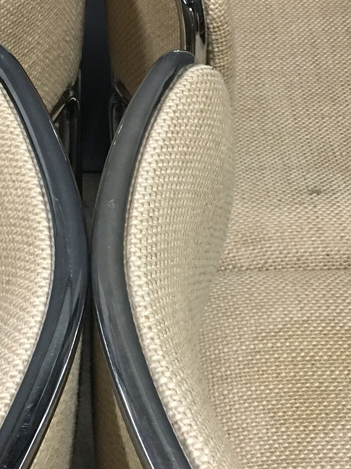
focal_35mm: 71
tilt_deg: -48.8
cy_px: 258
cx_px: 108
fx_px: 960
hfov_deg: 20.6
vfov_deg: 27.4
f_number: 2.2
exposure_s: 1/25
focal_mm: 4.15
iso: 200
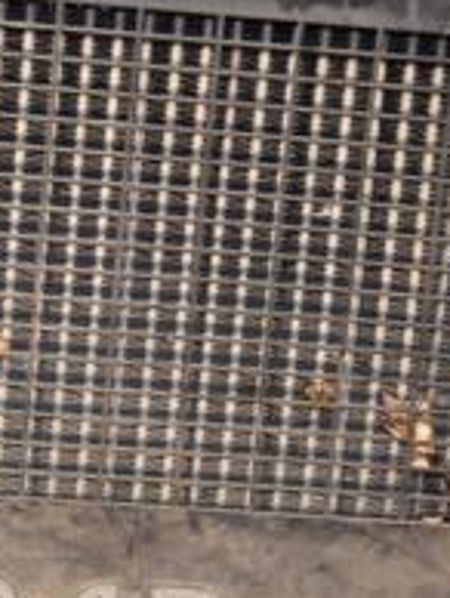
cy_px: 265
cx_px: 89
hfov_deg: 13.2
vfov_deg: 17.6
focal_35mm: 111
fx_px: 1928
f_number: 5
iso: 800
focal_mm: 25
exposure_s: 1/160
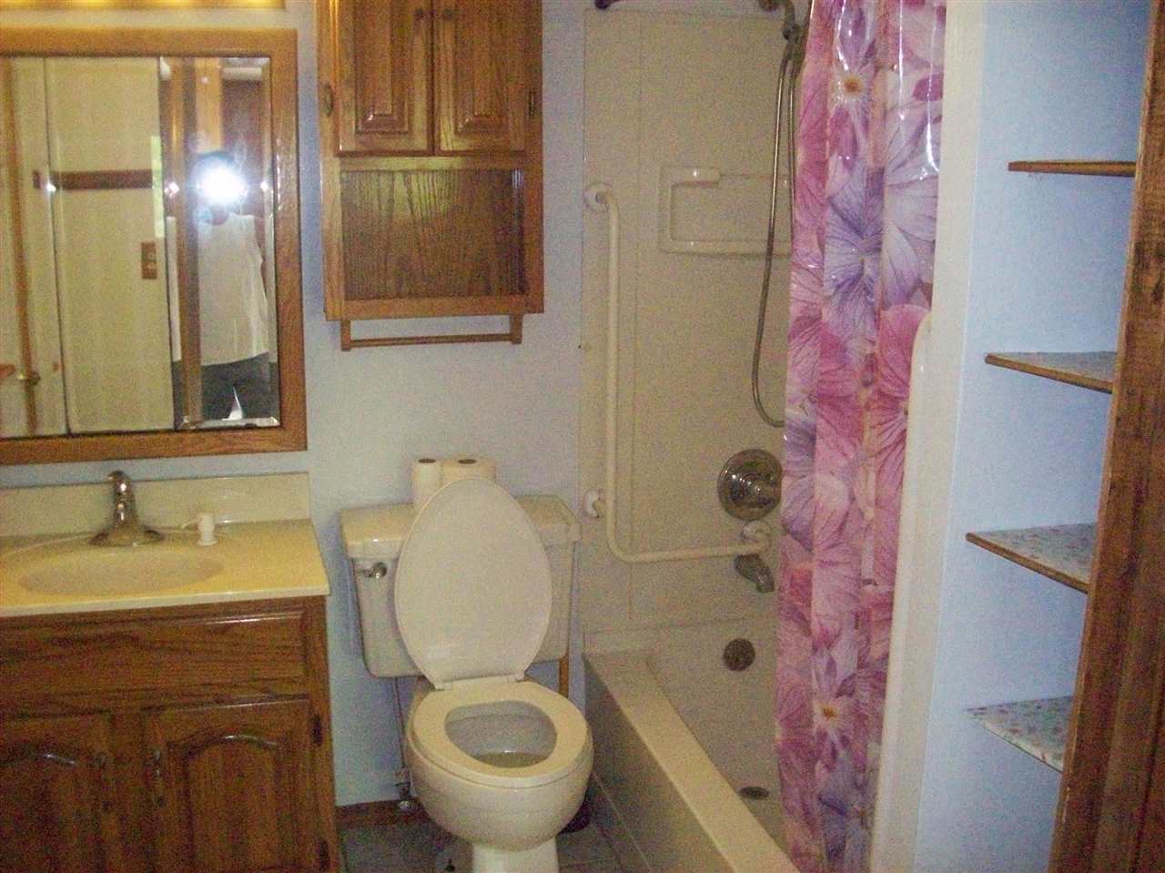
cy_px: 436
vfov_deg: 39.6
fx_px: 1211
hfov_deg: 51.4
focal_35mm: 36
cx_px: 582
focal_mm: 6
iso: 800
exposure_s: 1/128
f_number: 2.7
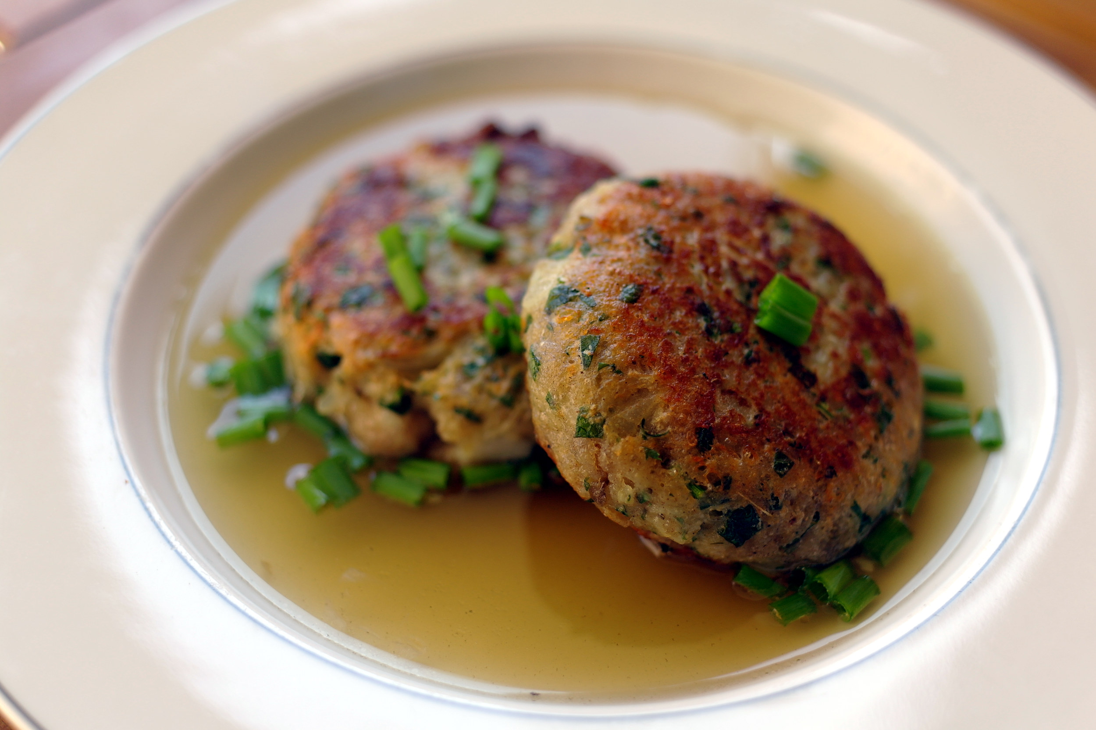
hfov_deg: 42.8
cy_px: 365
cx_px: 548
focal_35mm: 46
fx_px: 1400
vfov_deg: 29.2
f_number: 2.2
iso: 100
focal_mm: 30
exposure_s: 1/350
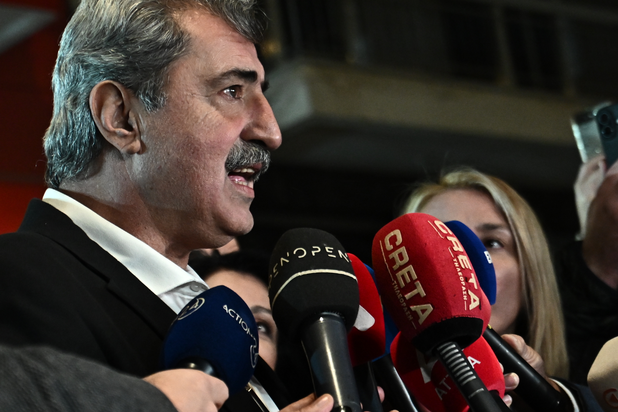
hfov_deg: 18.3
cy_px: 177
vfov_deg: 12.2
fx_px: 1923
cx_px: 339
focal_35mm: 112
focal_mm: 55
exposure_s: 1/200
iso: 3200
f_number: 4
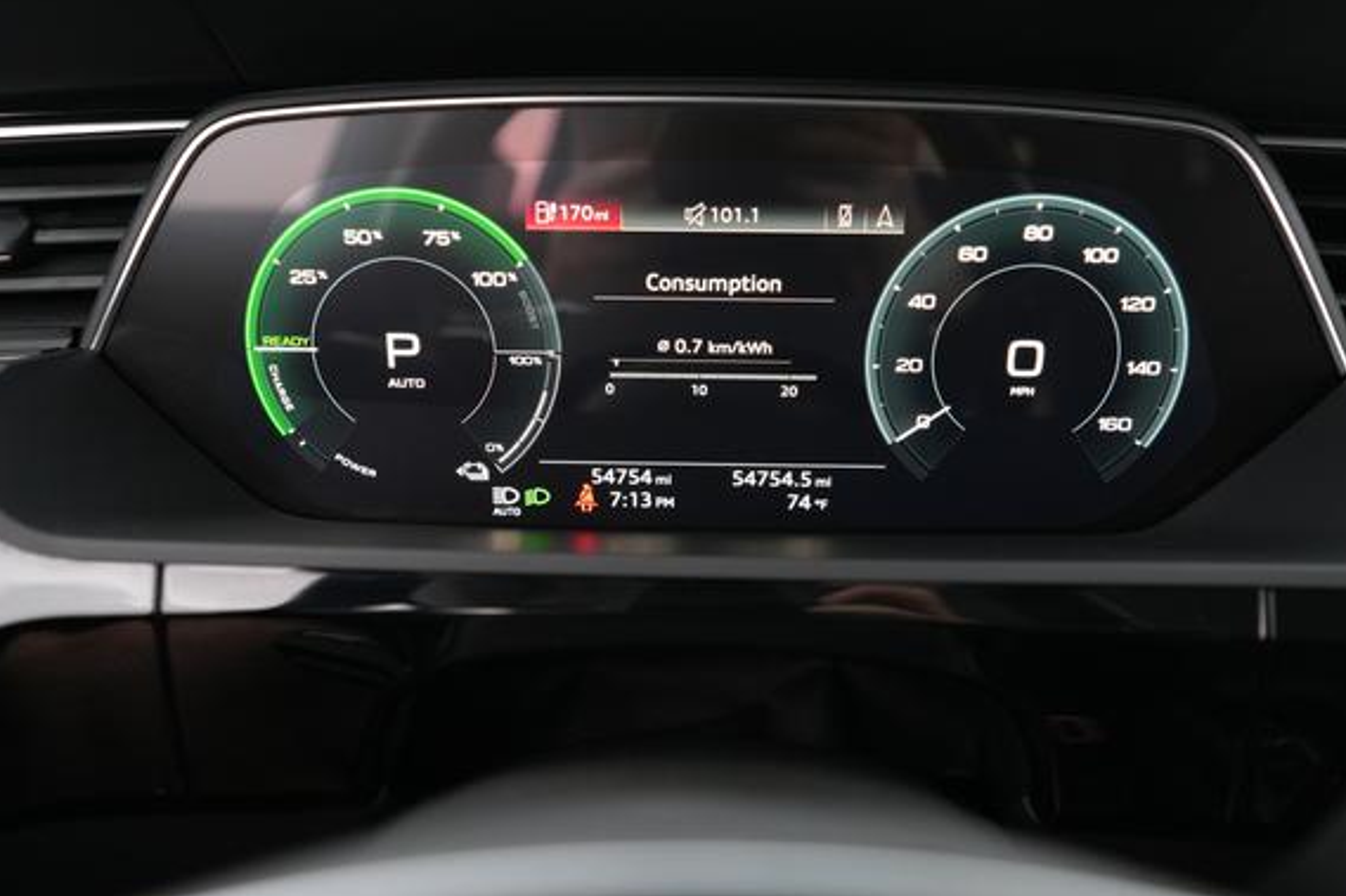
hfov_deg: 67.4
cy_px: 437
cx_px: 700
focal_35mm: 27
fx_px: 1009
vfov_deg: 47.9
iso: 3200
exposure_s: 1/30
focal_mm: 24
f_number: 2.8
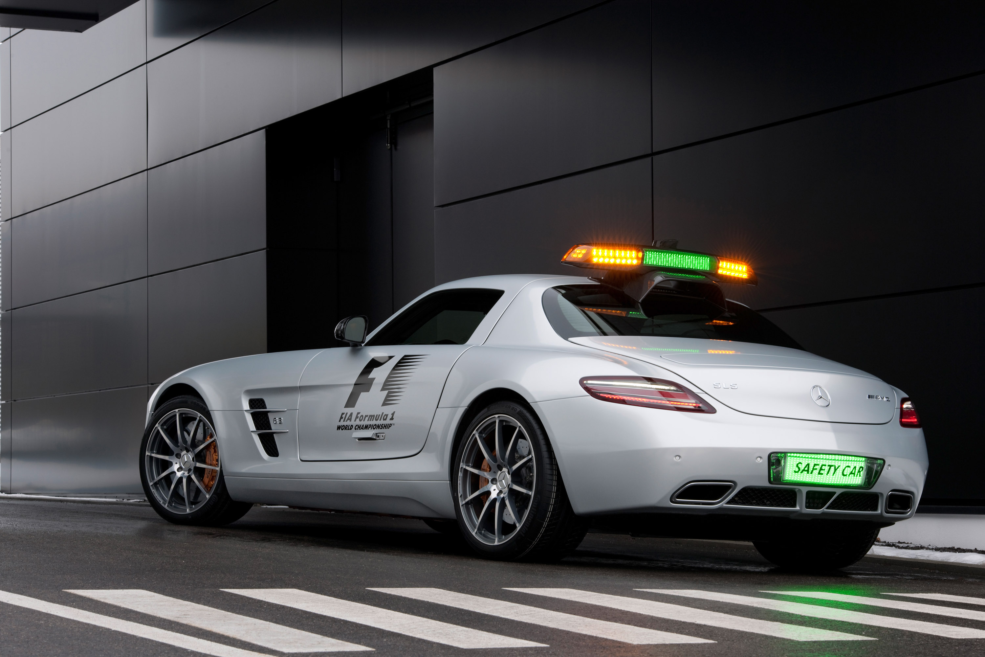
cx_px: 492
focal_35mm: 102
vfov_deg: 13.4
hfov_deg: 20.0
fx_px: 2791
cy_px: 328
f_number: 14
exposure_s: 1/10
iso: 100
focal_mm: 102
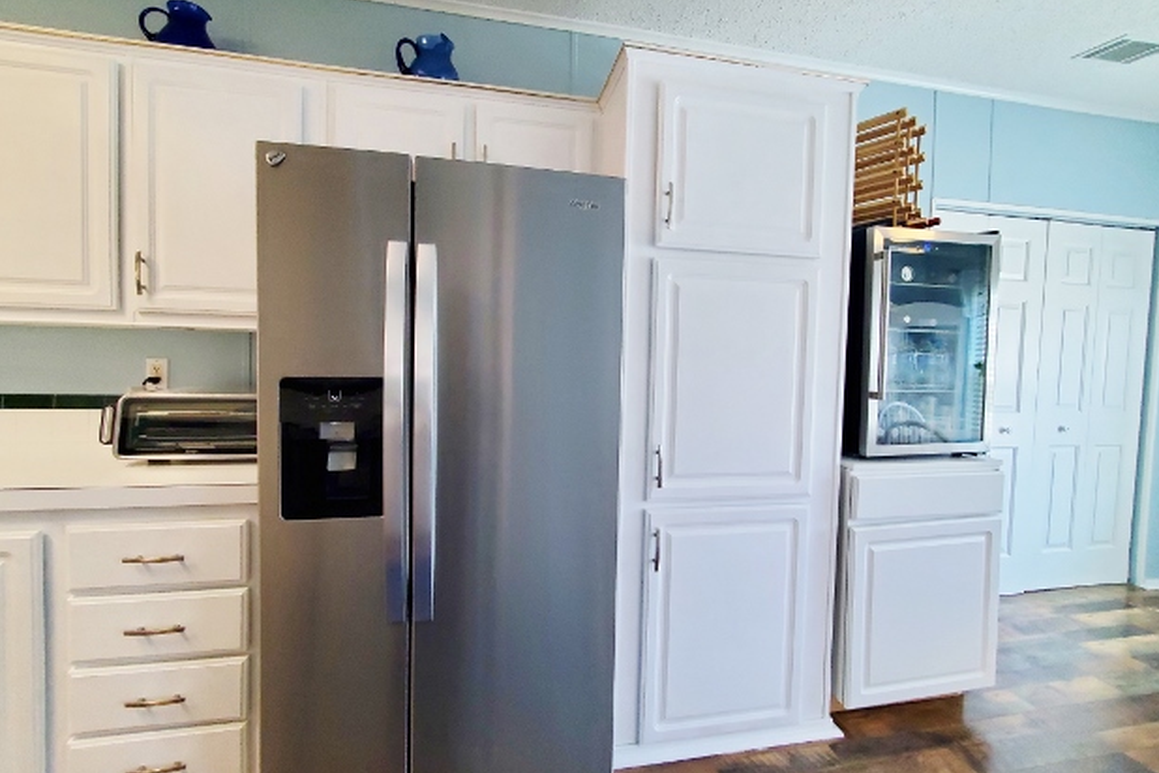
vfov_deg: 81.2
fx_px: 451
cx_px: 581
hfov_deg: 104.3
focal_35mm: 14
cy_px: 371
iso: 320
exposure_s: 1/60
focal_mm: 1.8
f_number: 2.2
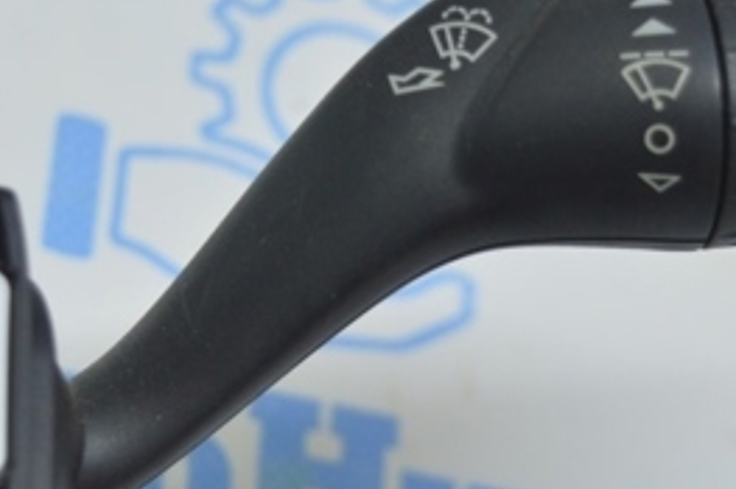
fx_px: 2533
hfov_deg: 16.5
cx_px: 274
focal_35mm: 124
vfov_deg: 11.0
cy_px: 261
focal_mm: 34
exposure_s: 1/60
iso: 400
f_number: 4.5
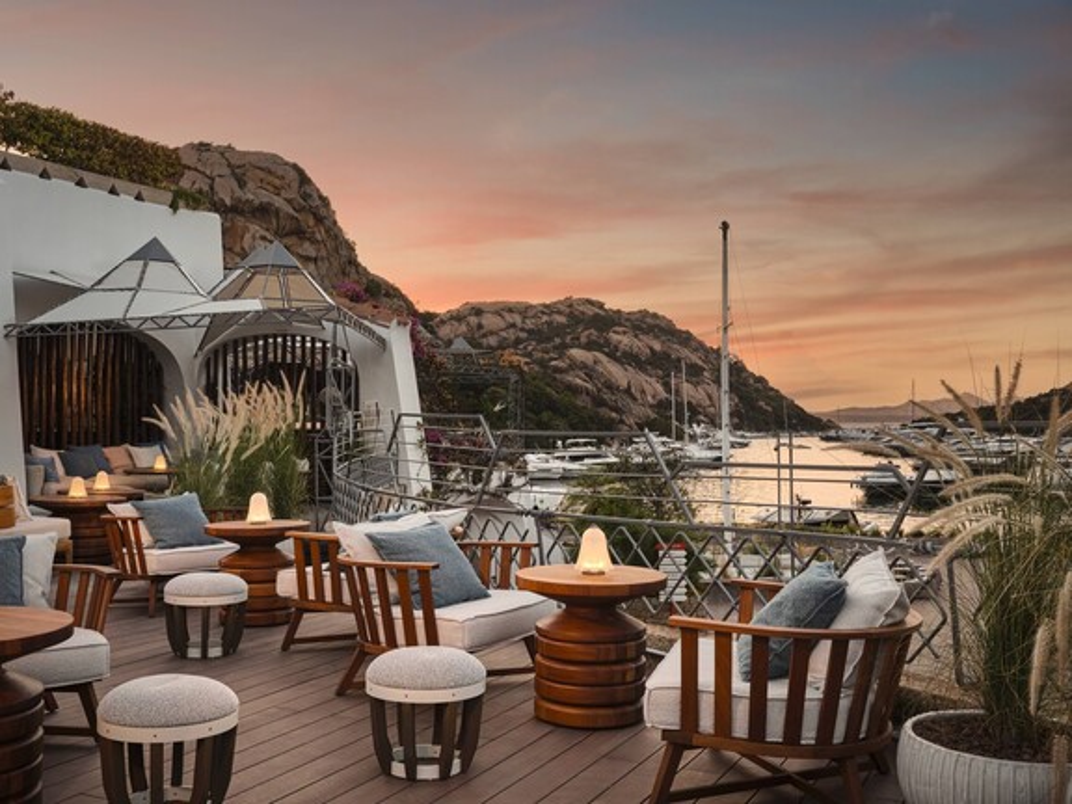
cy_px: 402
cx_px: 536
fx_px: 1053
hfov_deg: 54.0
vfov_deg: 41.8
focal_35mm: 34
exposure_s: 1/20
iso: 400
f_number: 16
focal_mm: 43.3
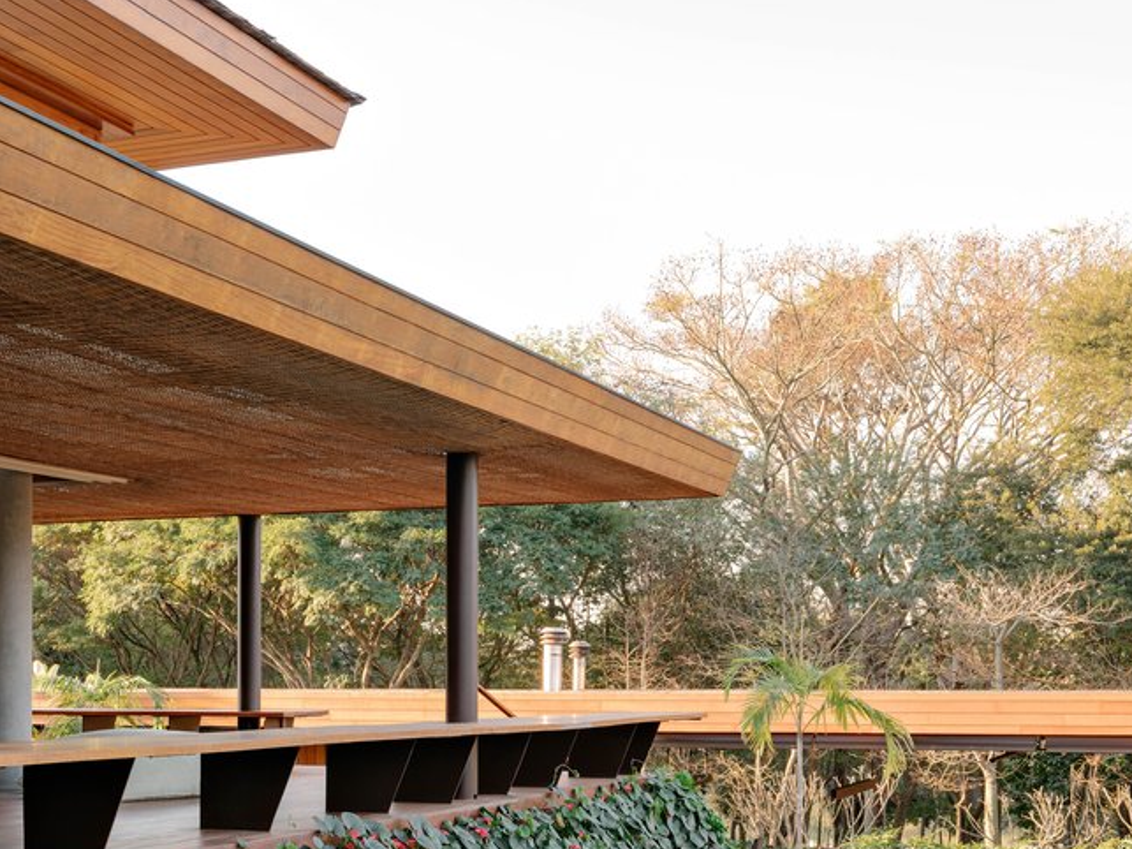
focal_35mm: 56
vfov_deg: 26.0
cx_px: 449
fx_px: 1831
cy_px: 518
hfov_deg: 34.2
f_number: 9
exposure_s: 1/13
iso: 200
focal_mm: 56.3
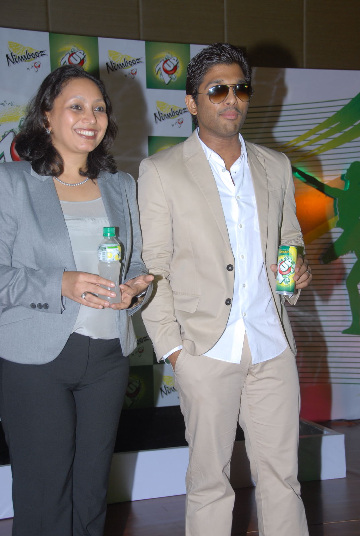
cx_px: 180
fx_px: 851
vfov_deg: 35.0
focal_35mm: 57
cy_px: 268
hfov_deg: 23.9
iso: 250
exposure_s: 1/125
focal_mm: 38
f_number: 6.3
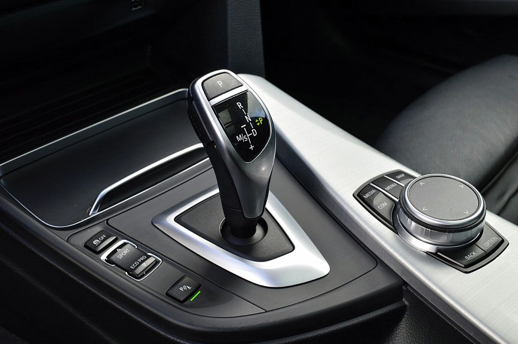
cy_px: 172
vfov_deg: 29.8
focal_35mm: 45
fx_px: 647
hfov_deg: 43.6
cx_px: 259
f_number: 8
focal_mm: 30
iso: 400
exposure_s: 1/80
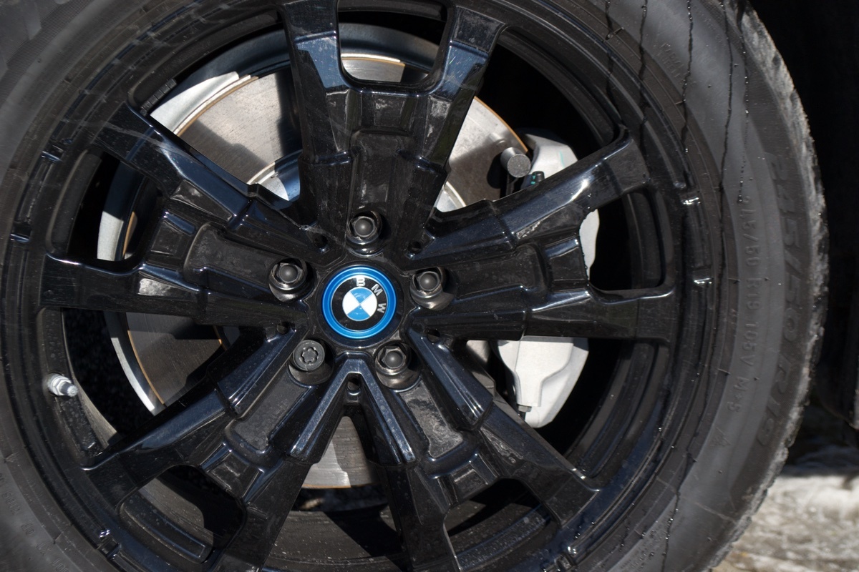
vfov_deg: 16.6
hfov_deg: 24.6
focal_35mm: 82
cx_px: 430
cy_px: 286
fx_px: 1968
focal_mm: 55
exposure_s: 1/250
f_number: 8
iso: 100
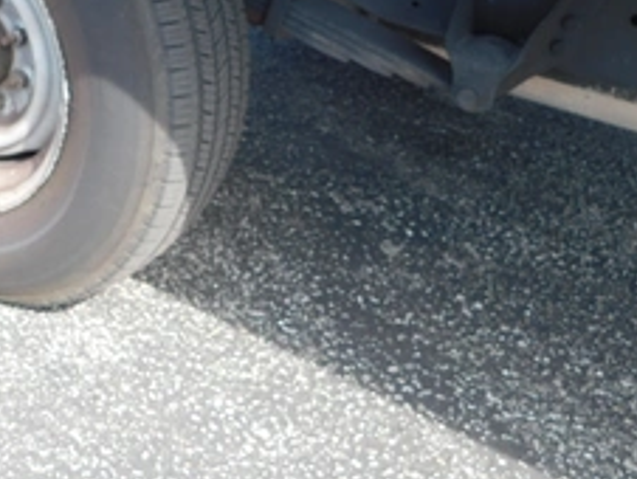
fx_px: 976
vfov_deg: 27.0
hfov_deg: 35.1
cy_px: 90
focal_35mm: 53
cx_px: 135
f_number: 3.2
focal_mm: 5.3
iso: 125
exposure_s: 1/160
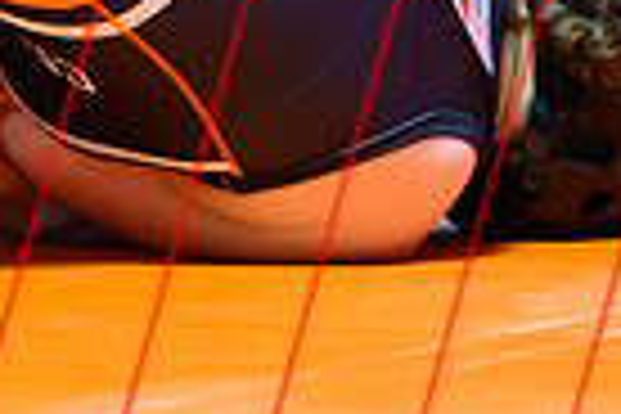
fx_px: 11695
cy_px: -111
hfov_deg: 3.0
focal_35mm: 678
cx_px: 26
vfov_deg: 2.0
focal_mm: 140
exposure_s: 1/800
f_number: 2.8
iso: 4000
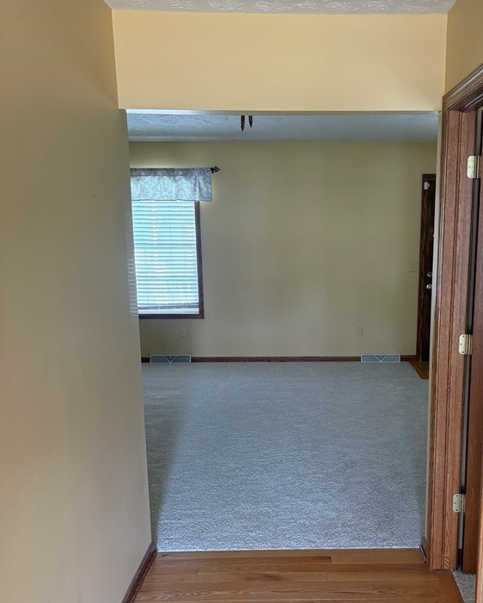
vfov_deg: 48.8
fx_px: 661
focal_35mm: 37
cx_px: 328
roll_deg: -0.2
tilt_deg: -11.0
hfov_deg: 39.6
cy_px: 362
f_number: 1.6
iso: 200
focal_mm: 5.96
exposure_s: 1/60
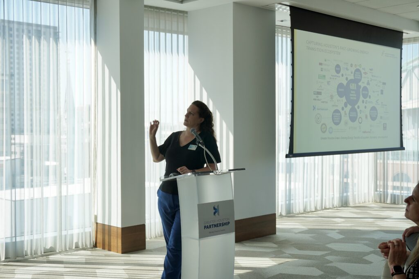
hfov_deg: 40.0
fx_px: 576
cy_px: 140
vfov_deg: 27.3
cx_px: 210
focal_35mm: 50
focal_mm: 33
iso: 200
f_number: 7.1
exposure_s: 1/50
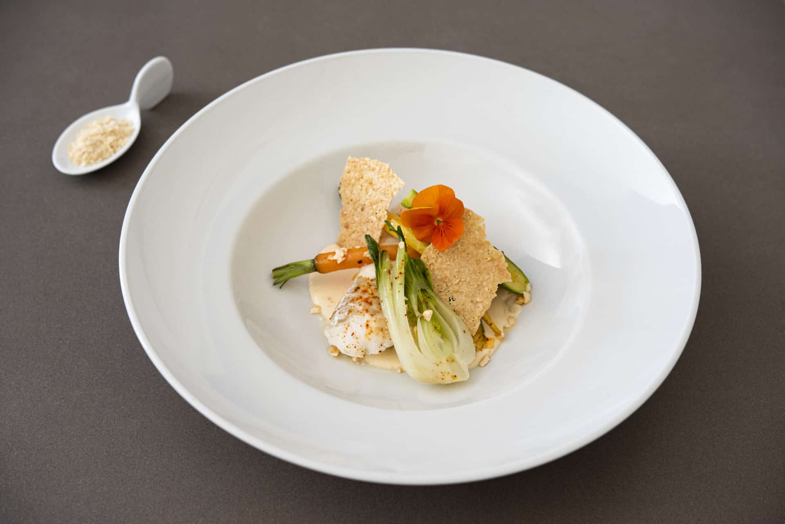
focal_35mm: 60
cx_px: 392
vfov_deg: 22.6
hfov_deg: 33.4
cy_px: 262
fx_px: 1309
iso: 640
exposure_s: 1/125
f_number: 5.6
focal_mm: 60
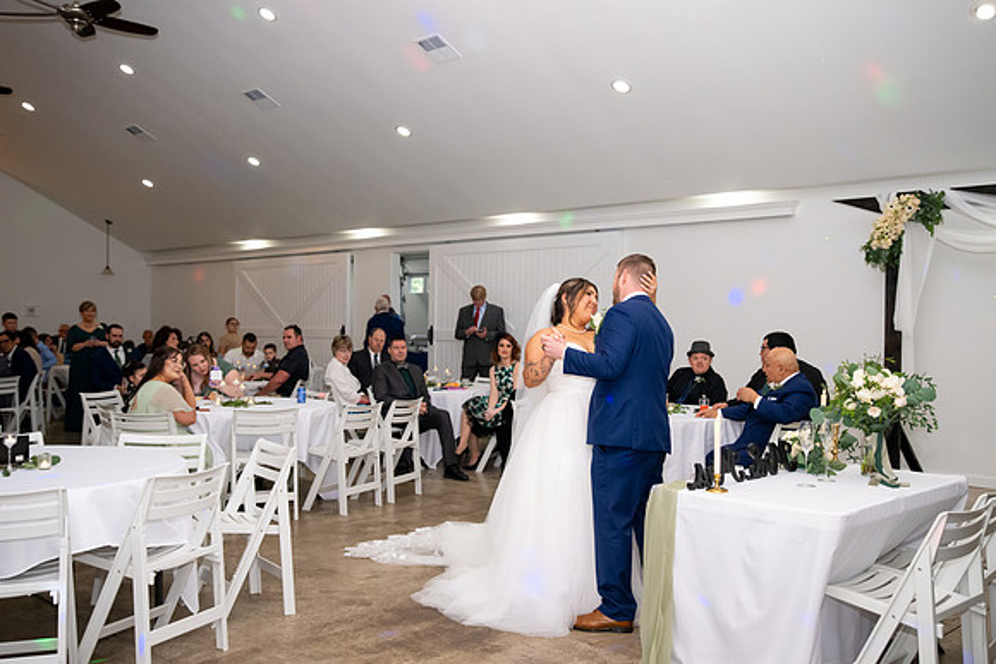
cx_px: 498
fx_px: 996
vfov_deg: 36.9
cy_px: 332
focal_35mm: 36
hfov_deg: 53.1
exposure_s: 1/320
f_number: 4
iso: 3200
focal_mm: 36
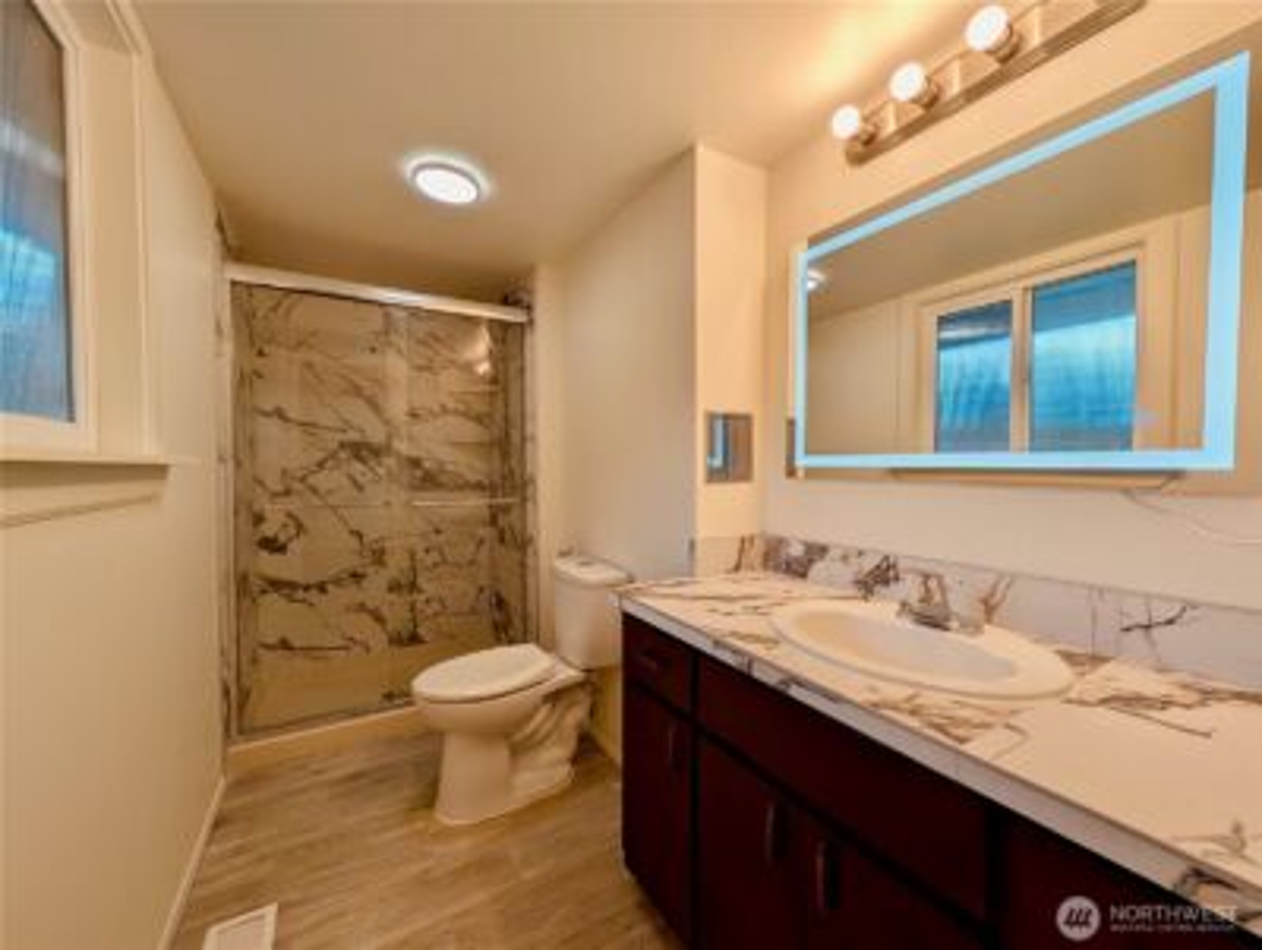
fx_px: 438
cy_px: 475
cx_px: 631
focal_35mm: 12
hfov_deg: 110.5
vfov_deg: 94.6
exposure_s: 1/781
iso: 40
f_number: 1.7
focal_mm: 2.02
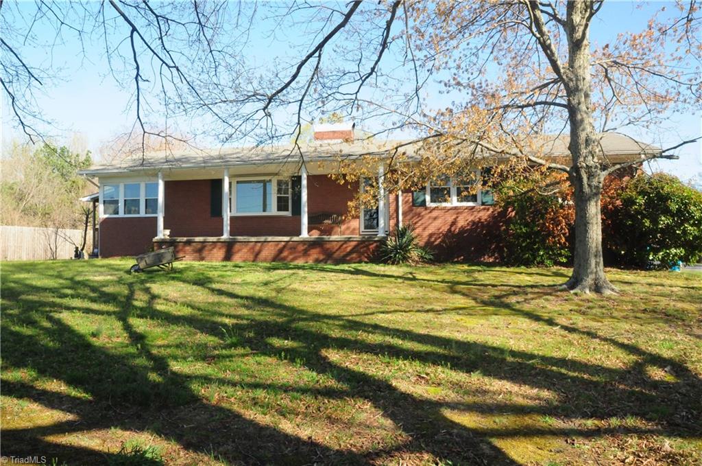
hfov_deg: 33.5
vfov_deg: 22.5
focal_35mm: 60
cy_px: 233
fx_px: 1168
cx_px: 351
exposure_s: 1/250
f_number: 14
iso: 1250
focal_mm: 40
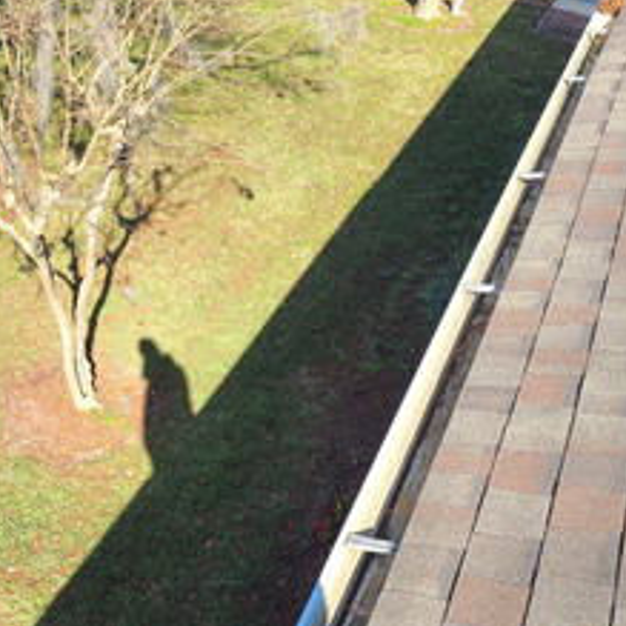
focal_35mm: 42
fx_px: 859
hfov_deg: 39.9
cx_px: 260
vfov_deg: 38.7
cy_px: 486
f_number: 1.8
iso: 40
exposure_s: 1/775
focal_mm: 5.4
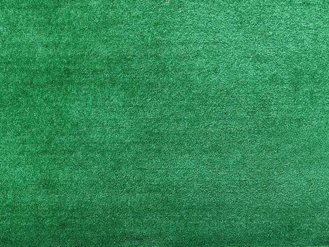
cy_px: 199
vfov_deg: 32.6
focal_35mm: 43
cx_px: 253
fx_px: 409
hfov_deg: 42.3
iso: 211
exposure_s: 1/50
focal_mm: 5.4
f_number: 1.8
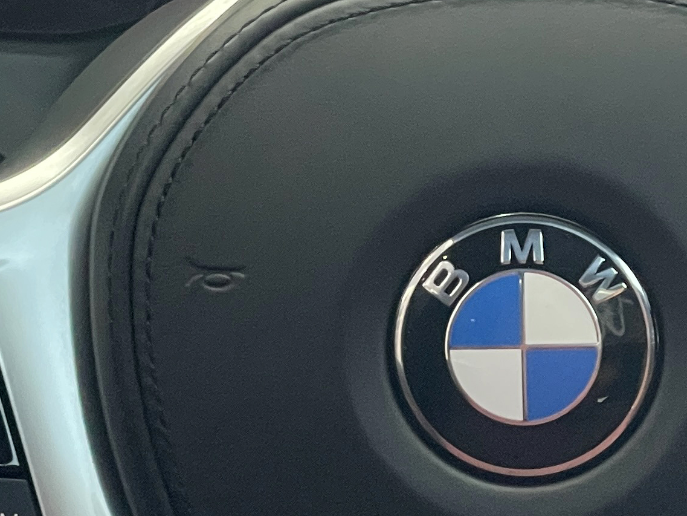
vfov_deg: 6.5
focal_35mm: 227
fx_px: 4506
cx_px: 621
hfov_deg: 8.7
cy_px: 371
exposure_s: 1/49
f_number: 2.2
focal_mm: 7.5
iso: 640
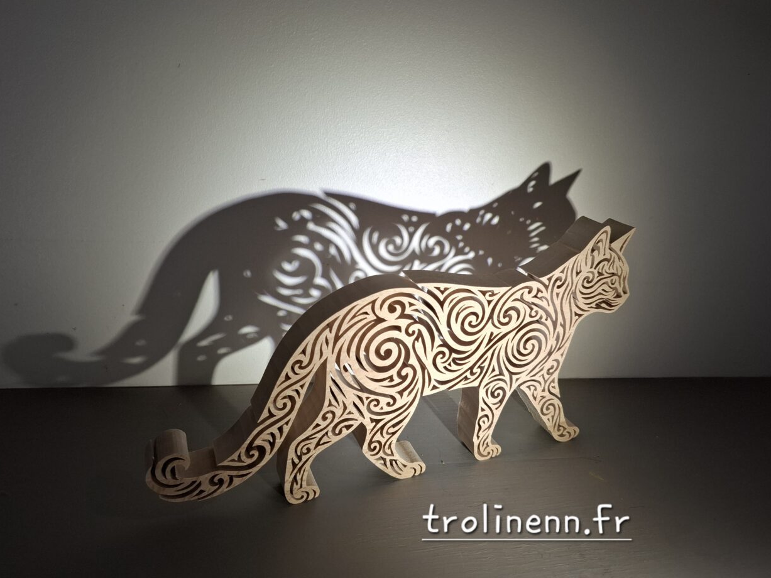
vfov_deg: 56.8
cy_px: 286
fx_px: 534
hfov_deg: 71.6
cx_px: 388
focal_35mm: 24
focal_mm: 5.54
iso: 50
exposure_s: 1/233
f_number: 1.8
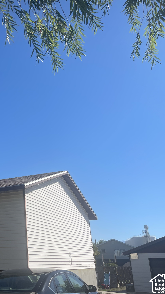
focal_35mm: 37
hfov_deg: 28.5
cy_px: 148
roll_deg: -0.6
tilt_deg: +19.4
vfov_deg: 54.0
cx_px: -24
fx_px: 288
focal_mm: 5.1
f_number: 1.6
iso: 32
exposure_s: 1/3663
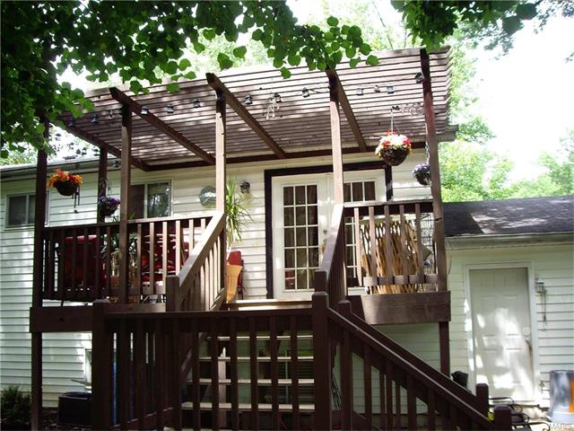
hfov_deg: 49.0
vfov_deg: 37.7
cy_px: 216
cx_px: 287
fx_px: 630
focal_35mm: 38
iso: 100
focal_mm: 6.2
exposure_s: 1/60
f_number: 4.3
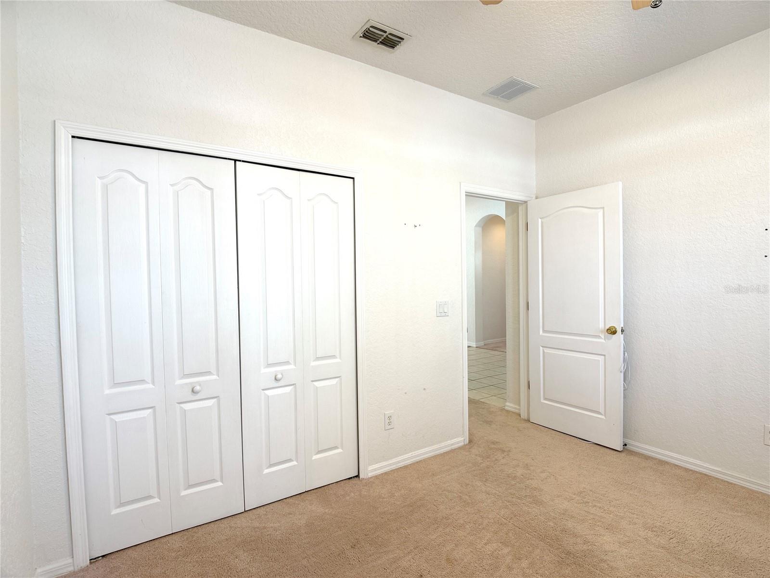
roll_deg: +0.6
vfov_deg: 56.8
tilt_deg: -0.3
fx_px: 534
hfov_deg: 71.6
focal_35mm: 24
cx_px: 385
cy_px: 289
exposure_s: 1/121
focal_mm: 6.76
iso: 80
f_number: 1.78
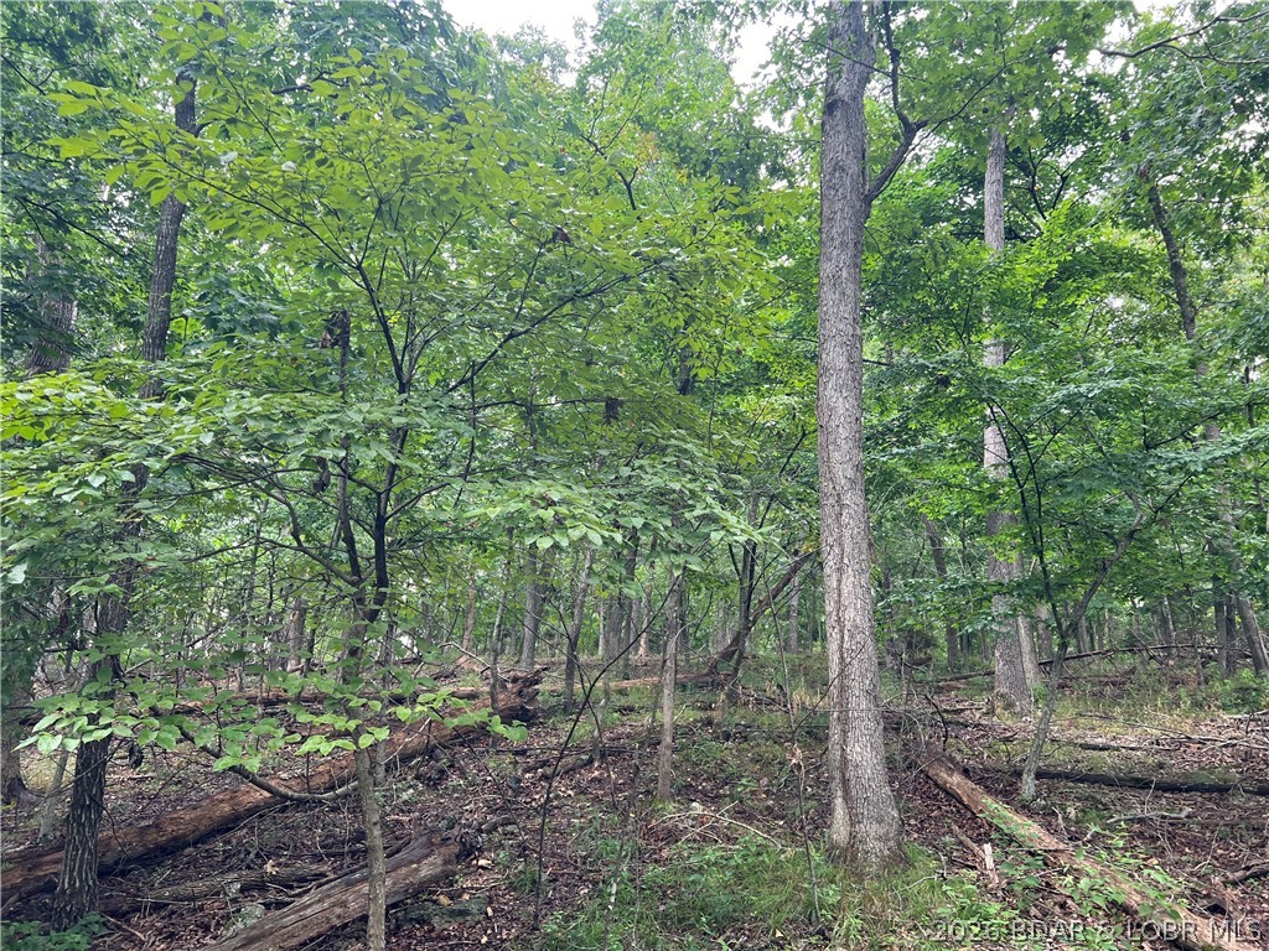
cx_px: 634
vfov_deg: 53.1
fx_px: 953
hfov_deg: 67.3
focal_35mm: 26
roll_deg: -1.0
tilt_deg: +22.6
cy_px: 476
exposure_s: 1/121
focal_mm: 5.7
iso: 50
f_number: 1.5
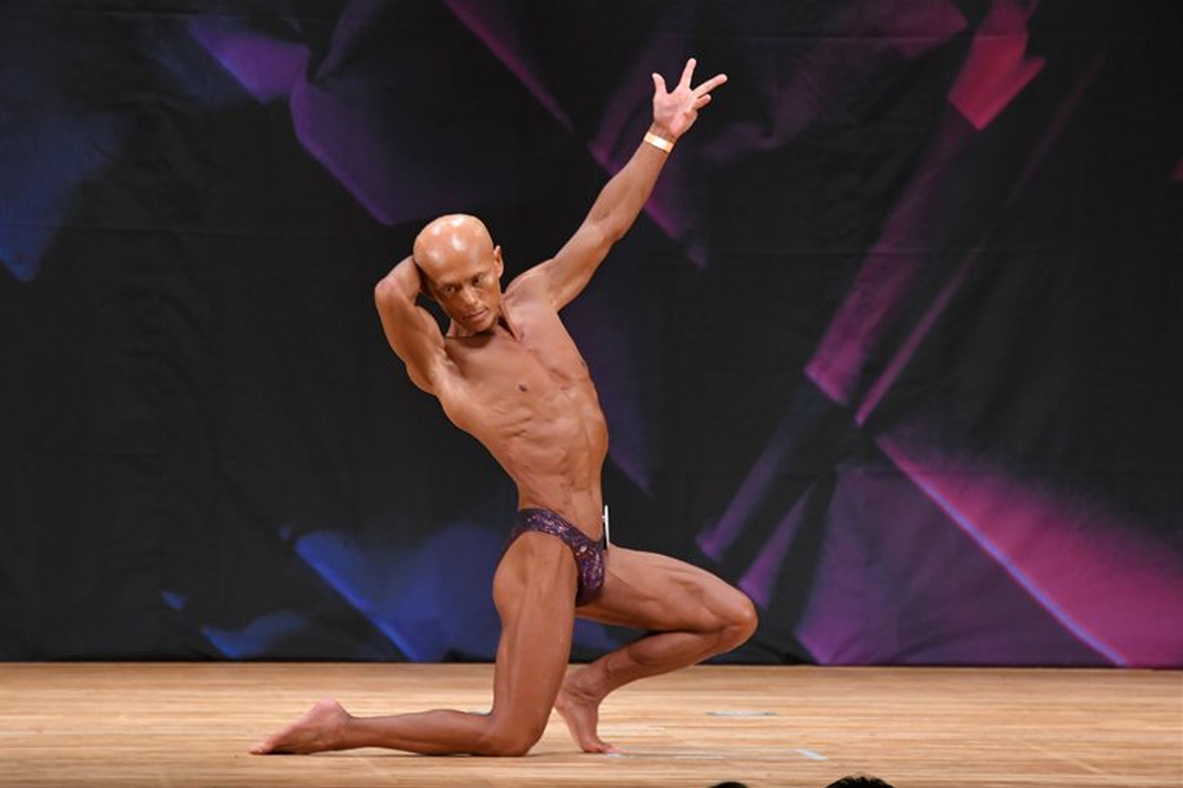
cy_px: 395
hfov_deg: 6.8
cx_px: 589
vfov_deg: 4.5
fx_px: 9921
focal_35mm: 302
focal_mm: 200
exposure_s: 1/400
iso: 3200
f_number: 5.6
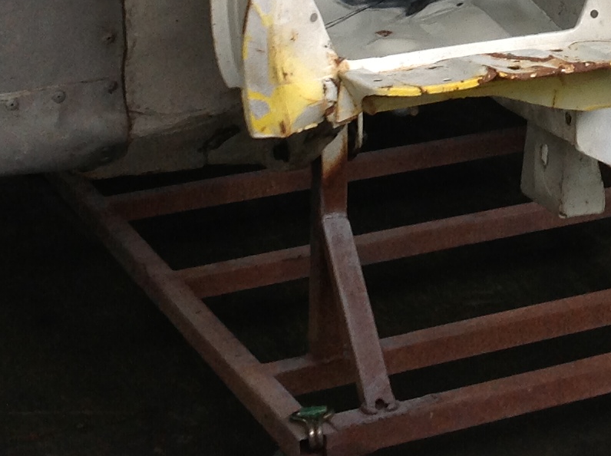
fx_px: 2009
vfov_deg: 12.5
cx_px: 522
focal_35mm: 114
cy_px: -146
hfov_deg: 17.1
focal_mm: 4.28
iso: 64
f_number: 2.4
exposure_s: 1/60
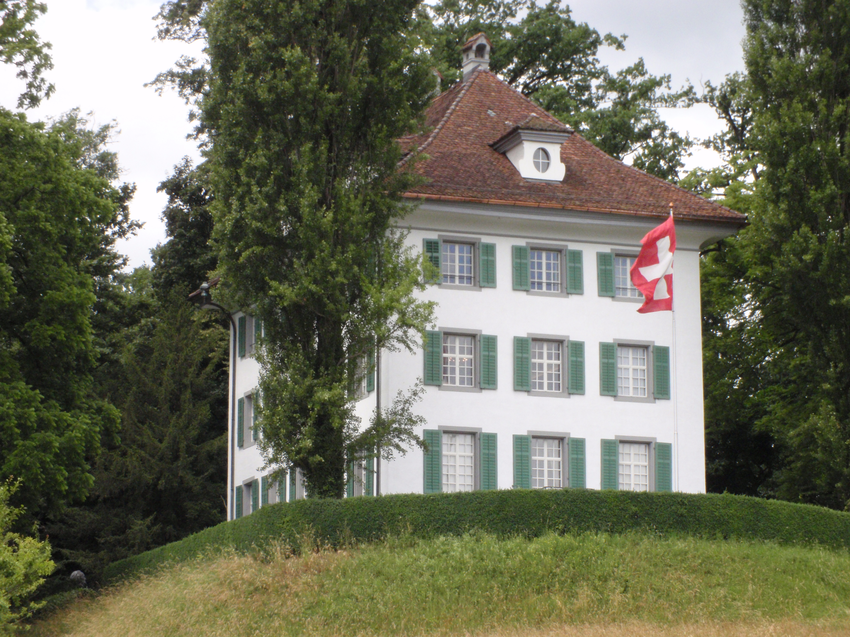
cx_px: 425
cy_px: 318
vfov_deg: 12.3
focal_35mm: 120
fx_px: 2947
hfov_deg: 16.4
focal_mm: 21.57
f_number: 13
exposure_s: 1/160
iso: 400
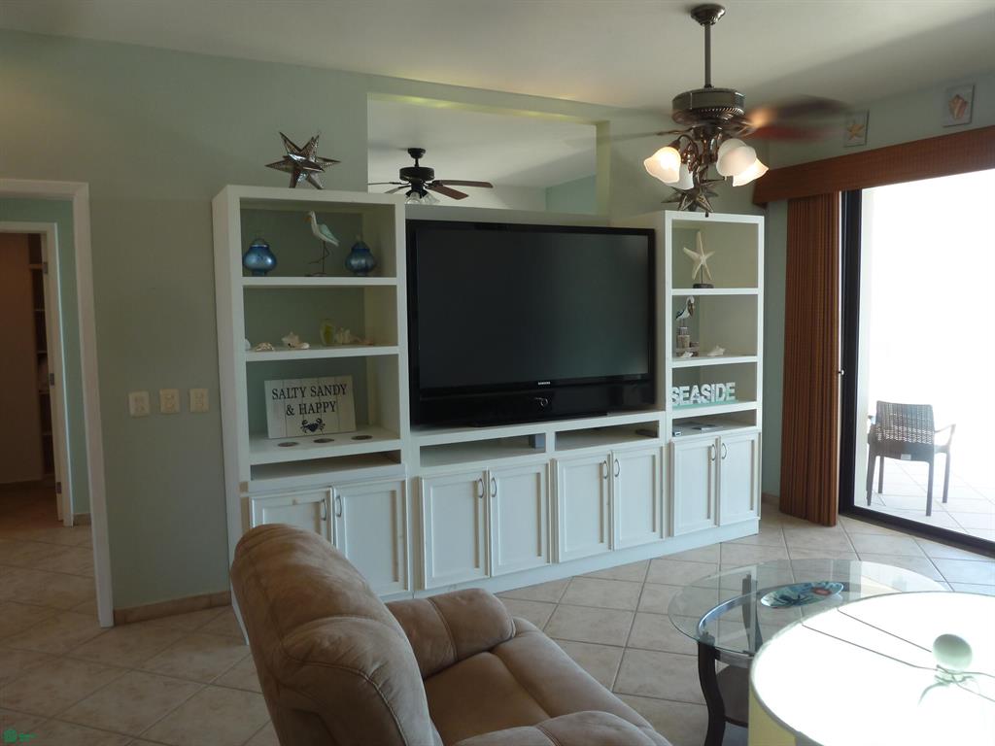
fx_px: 719
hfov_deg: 69.4
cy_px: 373
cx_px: 498
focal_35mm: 25
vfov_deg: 54.9
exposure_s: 1/30
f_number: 3.3
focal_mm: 4.1
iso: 80
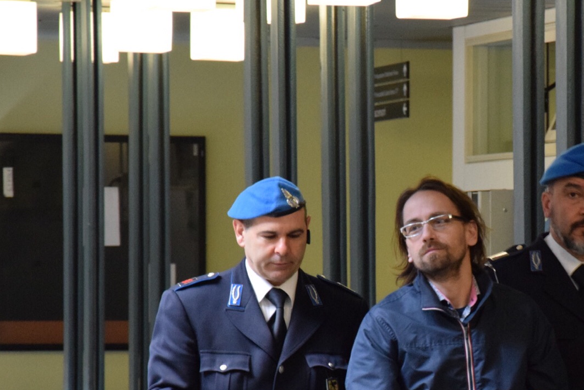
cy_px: 290
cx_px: 457
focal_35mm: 285
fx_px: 4623
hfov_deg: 7.2
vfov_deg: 4.8
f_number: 5.6
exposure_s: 1/100
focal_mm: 105
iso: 2800
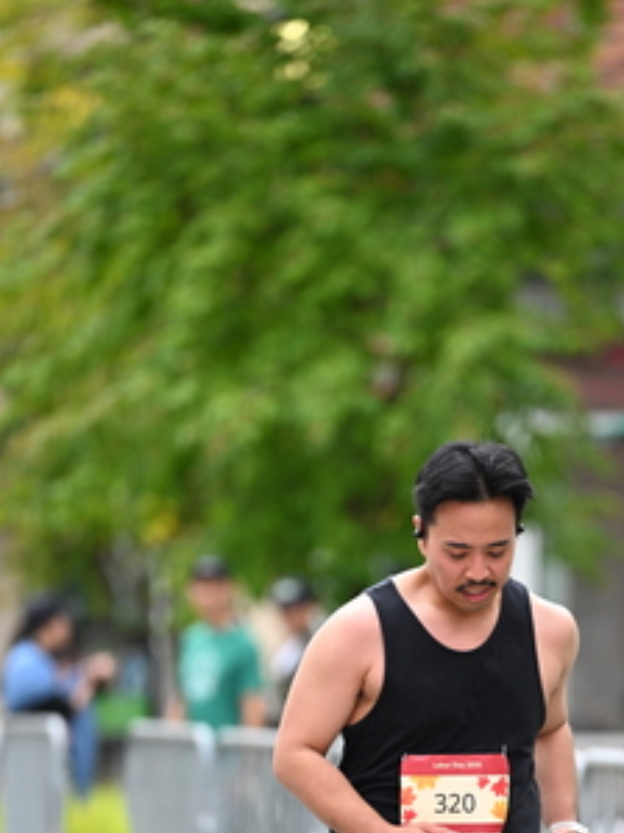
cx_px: 494
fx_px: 8515
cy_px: 708
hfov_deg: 4.2
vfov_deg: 5.6
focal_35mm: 354
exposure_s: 1/3200
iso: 1600
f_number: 2.8
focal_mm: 200
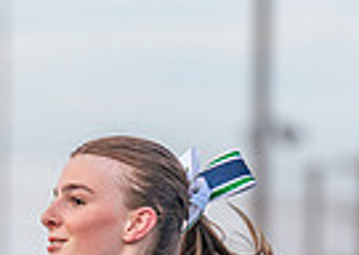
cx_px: 128
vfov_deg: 1.9
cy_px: 470
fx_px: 7676
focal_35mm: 754
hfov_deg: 2.7
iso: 500
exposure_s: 1/2500
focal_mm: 122
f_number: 2.8
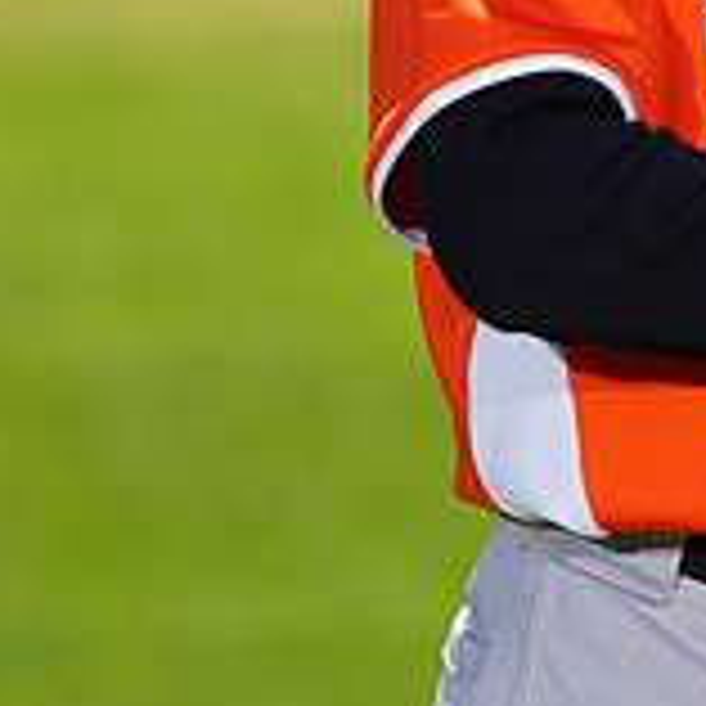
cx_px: 771
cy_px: -333
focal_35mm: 834
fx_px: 19244
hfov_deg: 2.1
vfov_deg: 2.1
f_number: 8
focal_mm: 265
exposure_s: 1/250
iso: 100
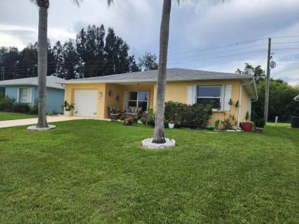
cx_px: 150
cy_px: 112
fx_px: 199
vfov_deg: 58.9
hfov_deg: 73.9
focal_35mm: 23
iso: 12
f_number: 1.8
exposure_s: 1/662
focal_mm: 6.4
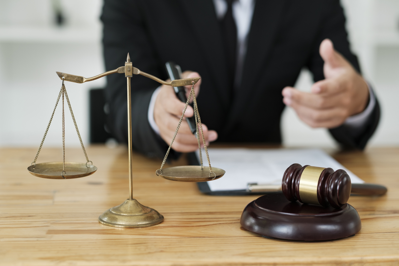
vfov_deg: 18.2
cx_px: 200
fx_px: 831
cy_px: 133
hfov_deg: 27.0
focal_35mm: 75
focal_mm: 50
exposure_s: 1/320
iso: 200
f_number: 2
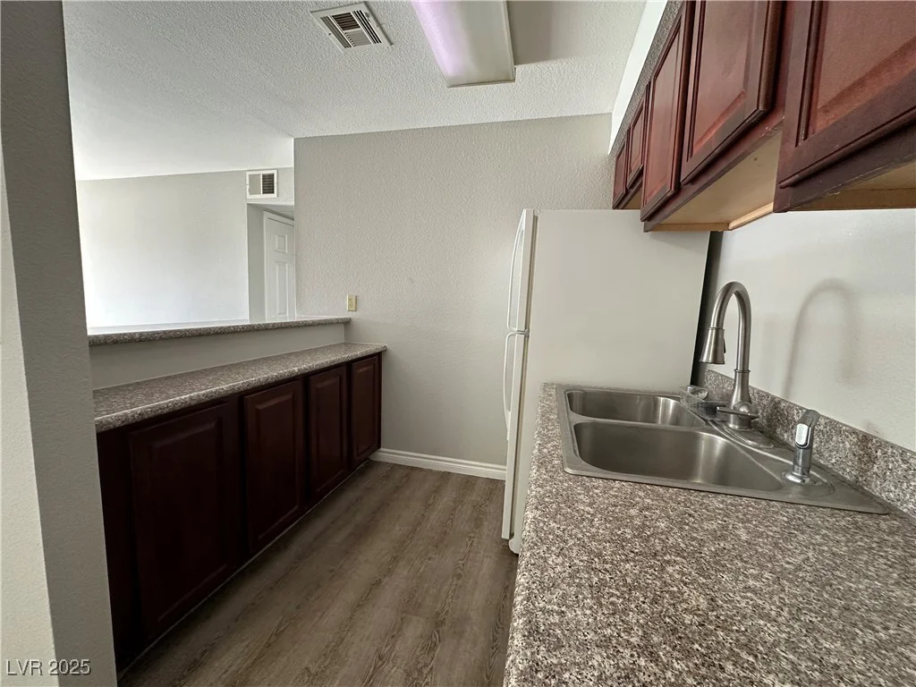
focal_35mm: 14
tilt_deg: -6.4
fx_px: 370
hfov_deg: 102.1
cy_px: 344
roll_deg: -2.0
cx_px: 458
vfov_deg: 85.7
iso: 250
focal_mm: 2.22
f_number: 2.2
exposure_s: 1/60
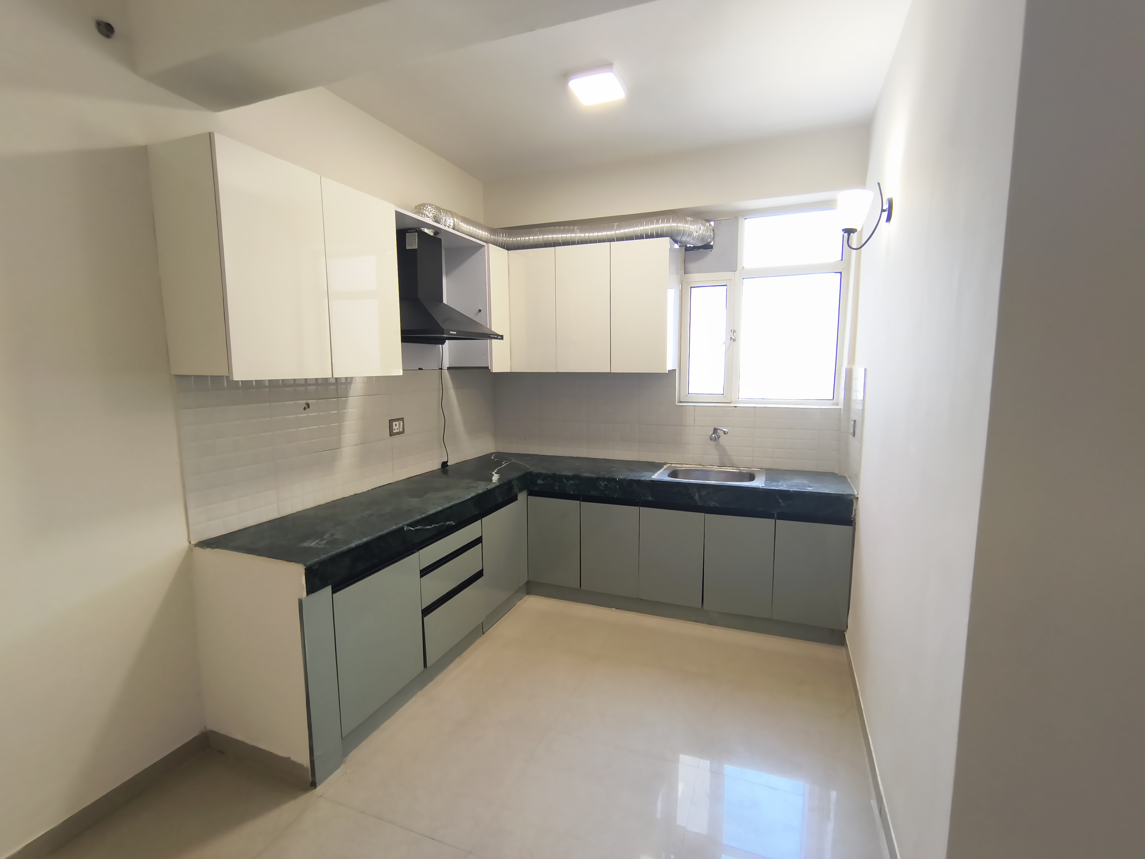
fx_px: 397
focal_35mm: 12
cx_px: 572
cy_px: 430
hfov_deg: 110.5
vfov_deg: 94.5
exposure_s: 1/50
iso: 306
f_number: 2.2
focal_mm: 2.13
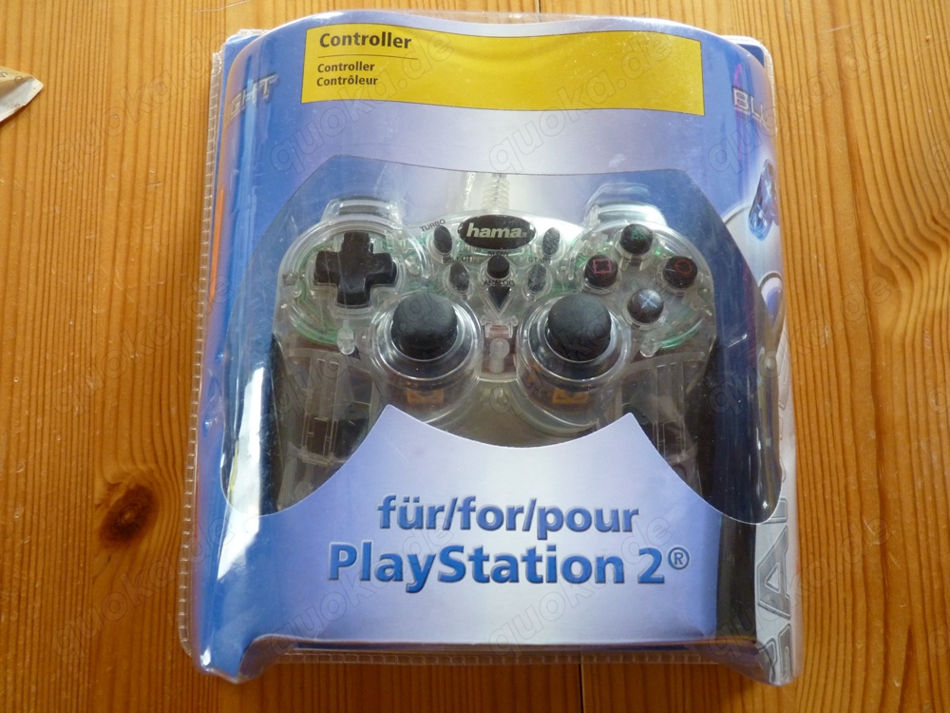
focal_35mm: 27
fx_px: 741
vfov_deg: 51.4
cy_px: 356
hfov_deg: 65.3
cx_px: 475
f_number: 2.8
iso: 400
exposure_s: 1/10
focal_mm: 4.8
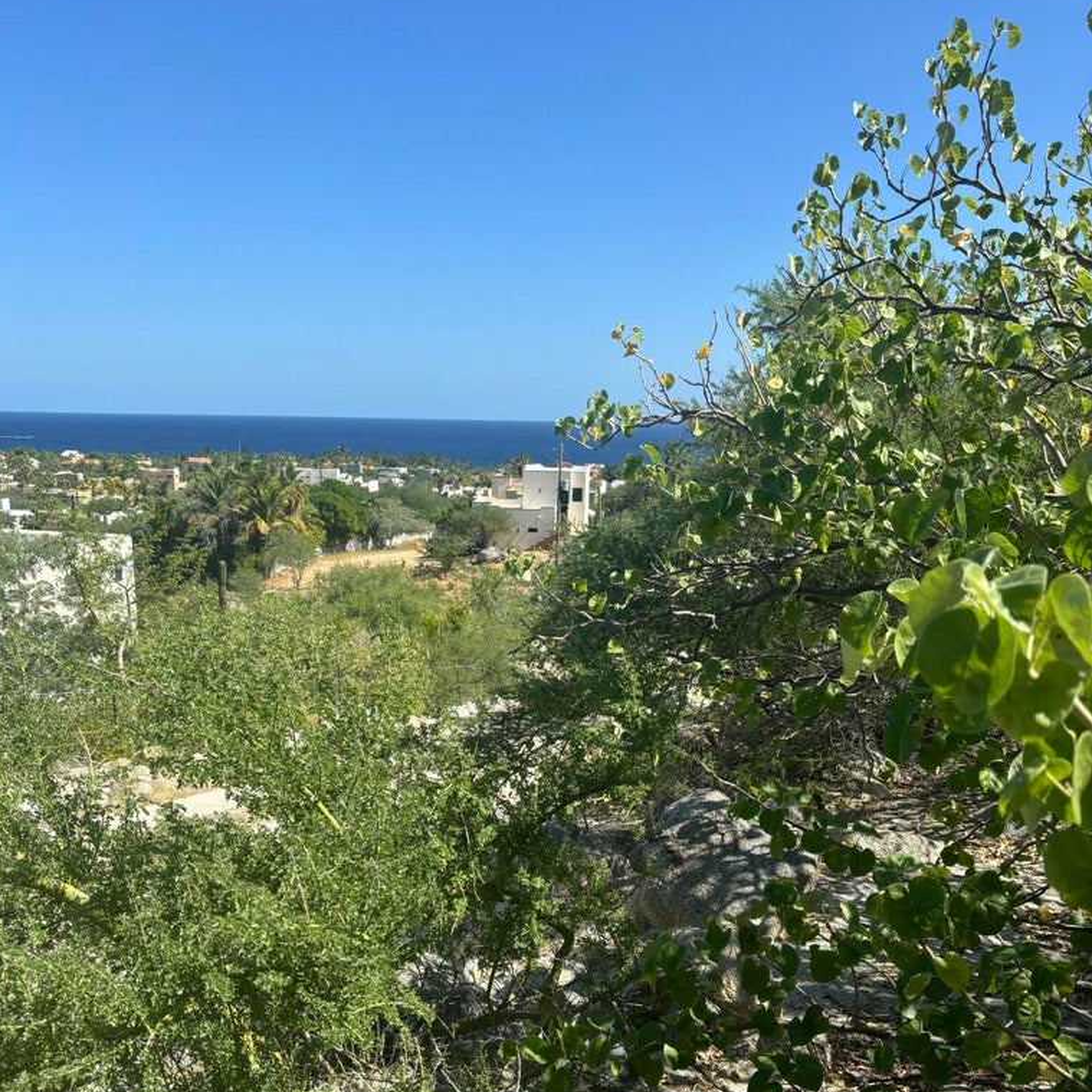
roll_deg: -1.2
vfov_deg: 51.9
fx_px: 1106
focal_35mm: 31
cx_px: 541
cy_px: 693
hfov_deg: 52.5
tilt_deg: -13.7
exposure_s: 1/2451
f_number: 1.6
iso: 50
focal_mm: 5.96
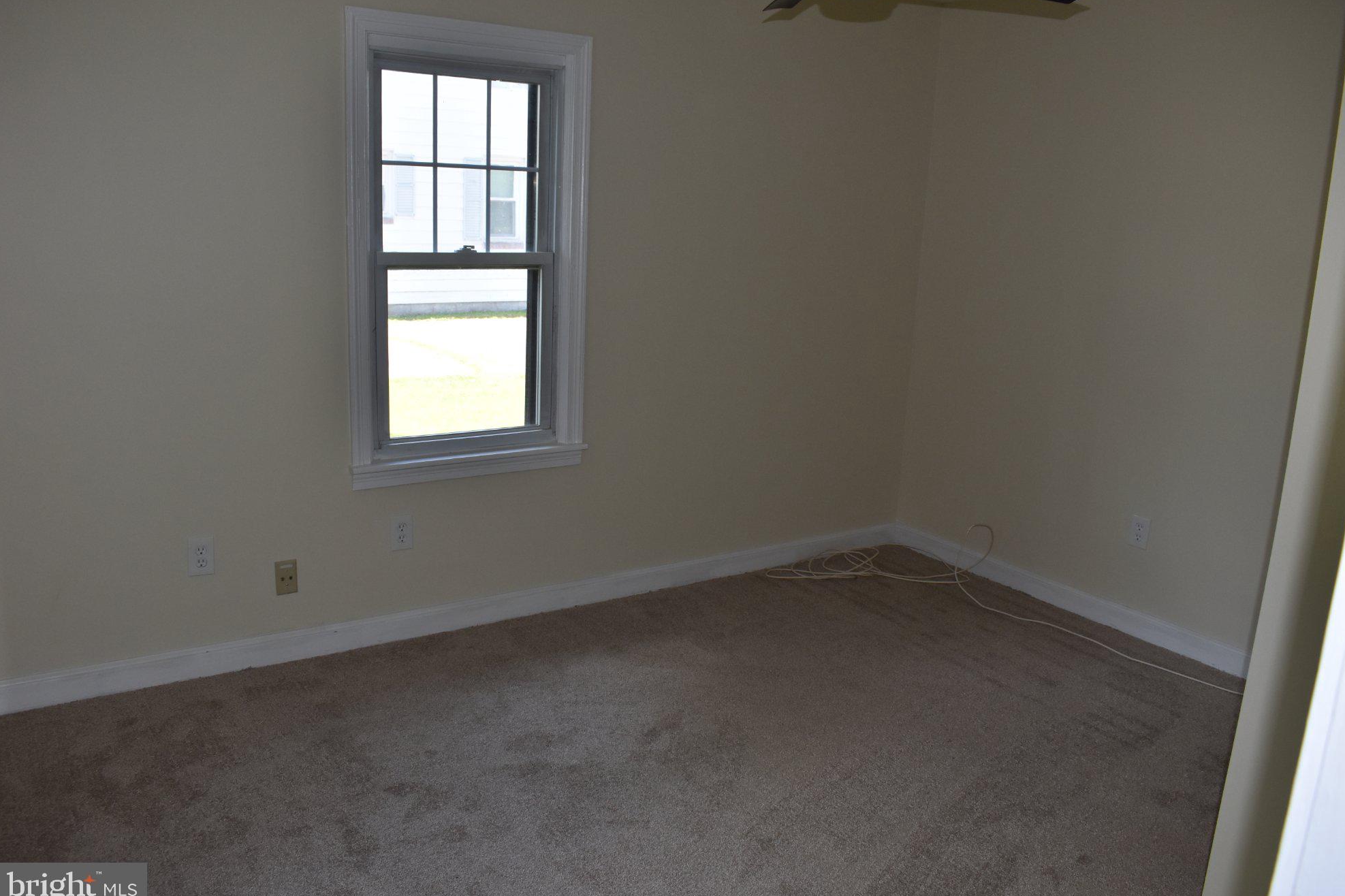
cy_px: 448
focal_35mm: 28
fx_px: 1046
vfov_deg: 46.4
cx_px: 693
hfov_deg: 65.5
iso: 640
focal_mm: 18
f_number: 5.6
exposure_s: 1/125
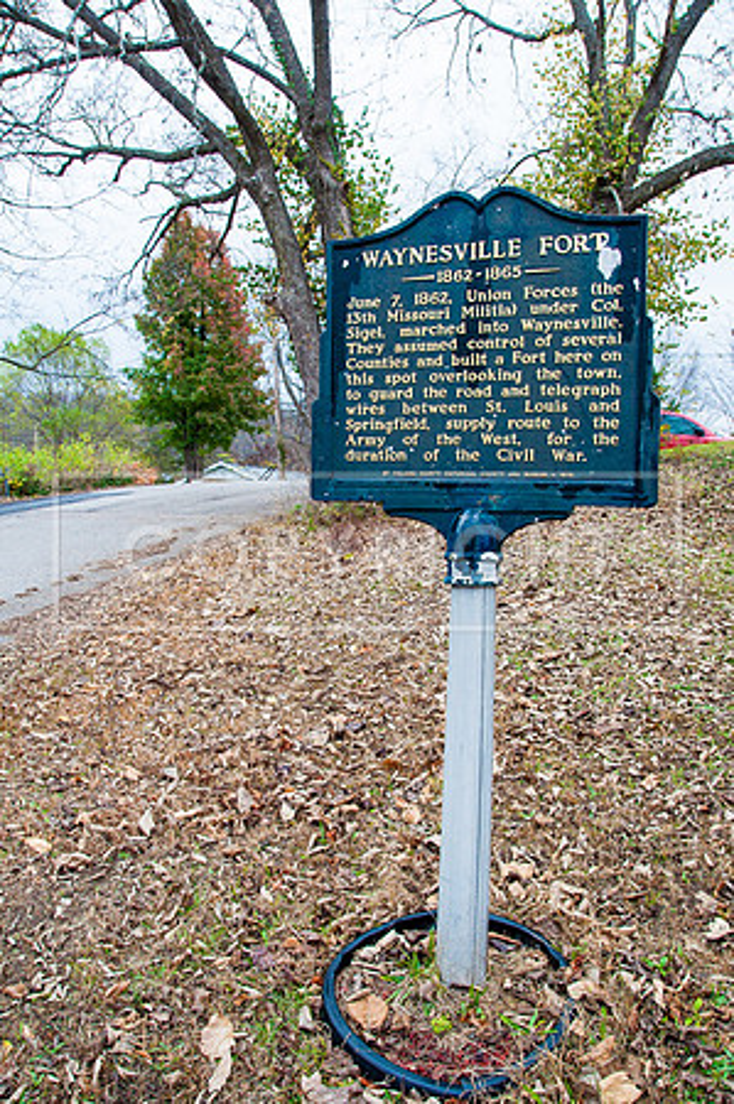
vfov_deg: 67.4
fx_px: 828
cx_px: 367
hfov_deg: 47.8
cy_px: 552
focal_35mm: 27
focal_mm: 18
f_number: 7.1
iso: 200
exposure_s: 1/50
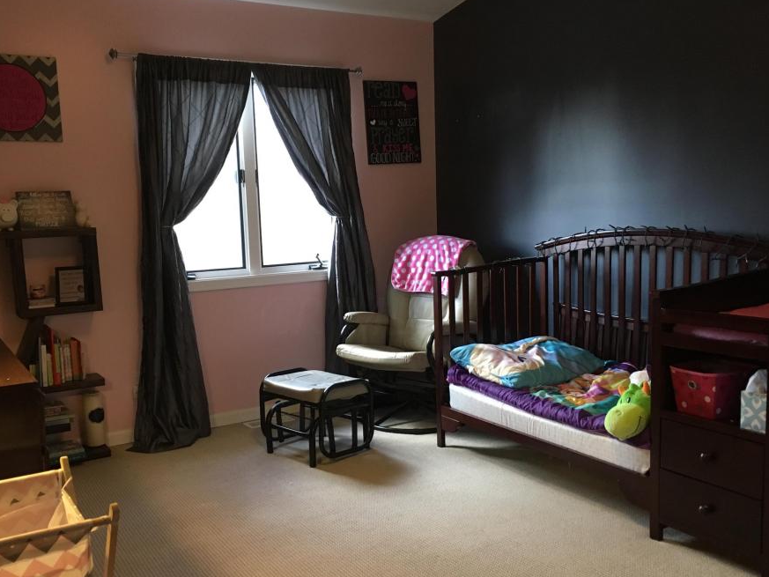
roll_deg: +2.9
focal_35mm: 34
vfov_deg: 41.8
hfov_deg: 53.9
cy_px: 316
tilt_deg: -6.6
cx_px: 350
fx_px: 755
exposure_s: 1/30
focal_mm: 4.15
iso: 160
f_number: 2.2
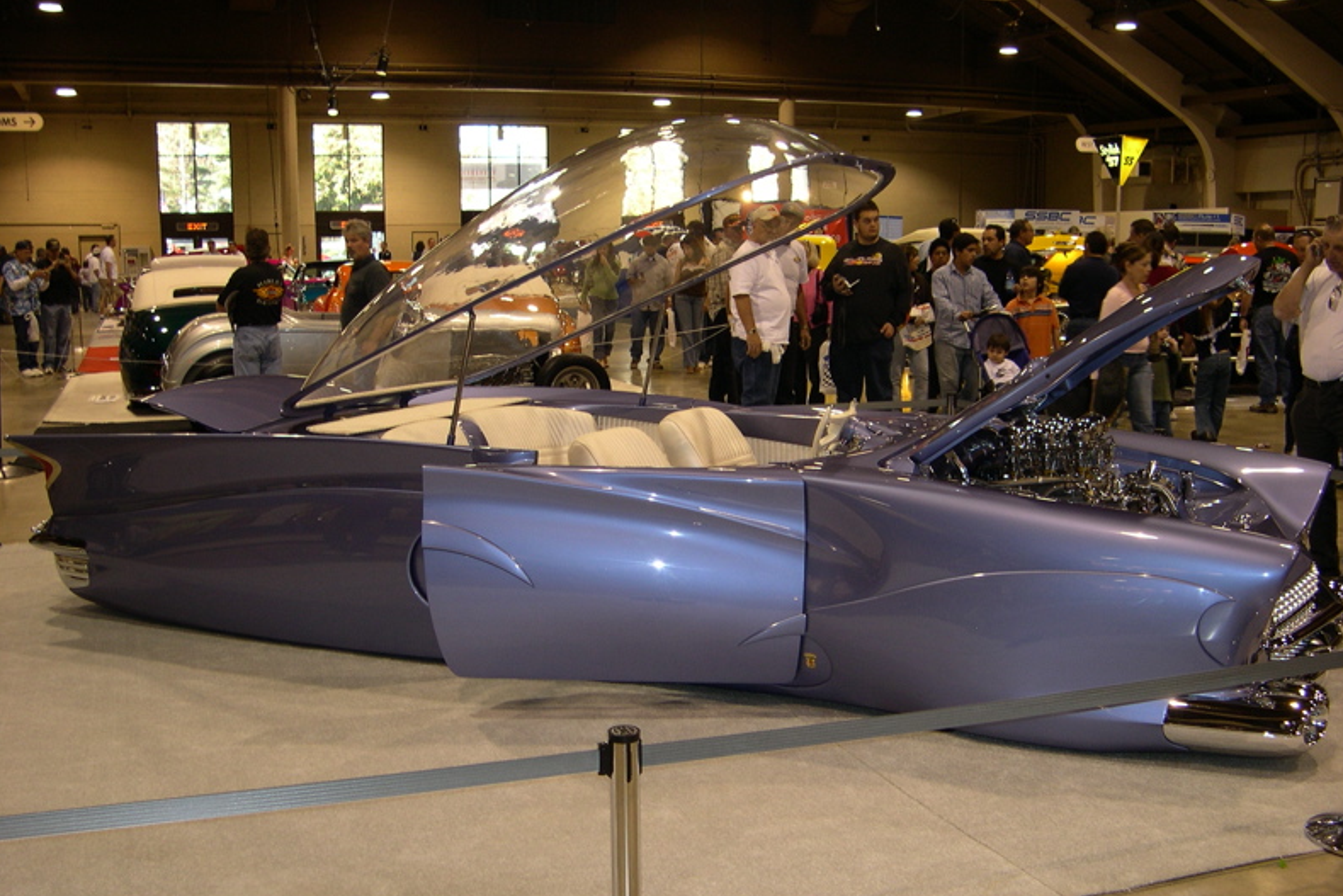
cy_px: 507
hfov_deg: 48.4
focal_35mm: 40
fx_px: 1492
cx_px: 678
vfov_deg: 33.4
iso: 104
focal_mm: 8
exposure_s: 1/30
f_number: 2.8
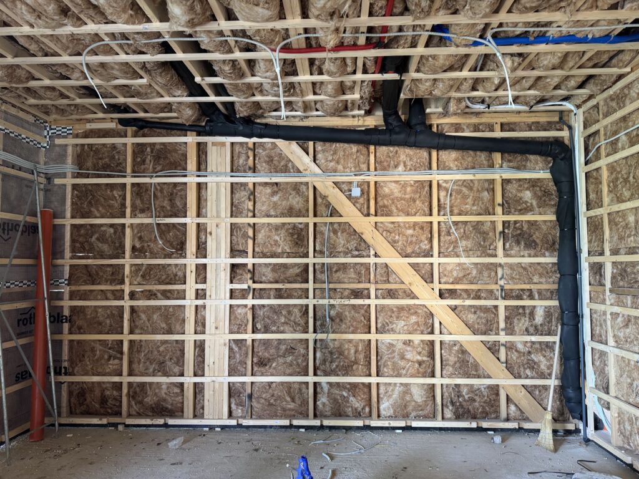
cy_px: 240
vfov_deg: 56.8
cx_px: 320
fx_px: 443
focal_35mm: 24
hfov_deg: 71.6
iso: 320
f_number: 1.78
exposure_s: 1/60
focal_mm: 6.76
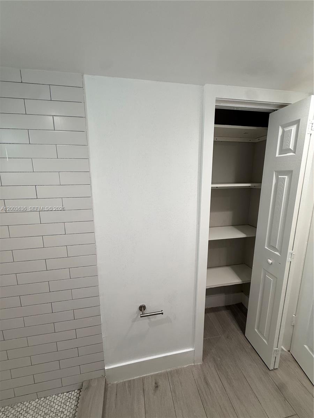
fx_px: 169
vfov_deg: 102.1
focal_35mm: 14
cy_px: 209
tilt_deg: -8.6
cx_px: 157
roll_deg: +0.0
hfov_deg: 85.7
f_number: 2.2
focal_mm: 2.22
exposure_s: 1/120
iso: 100
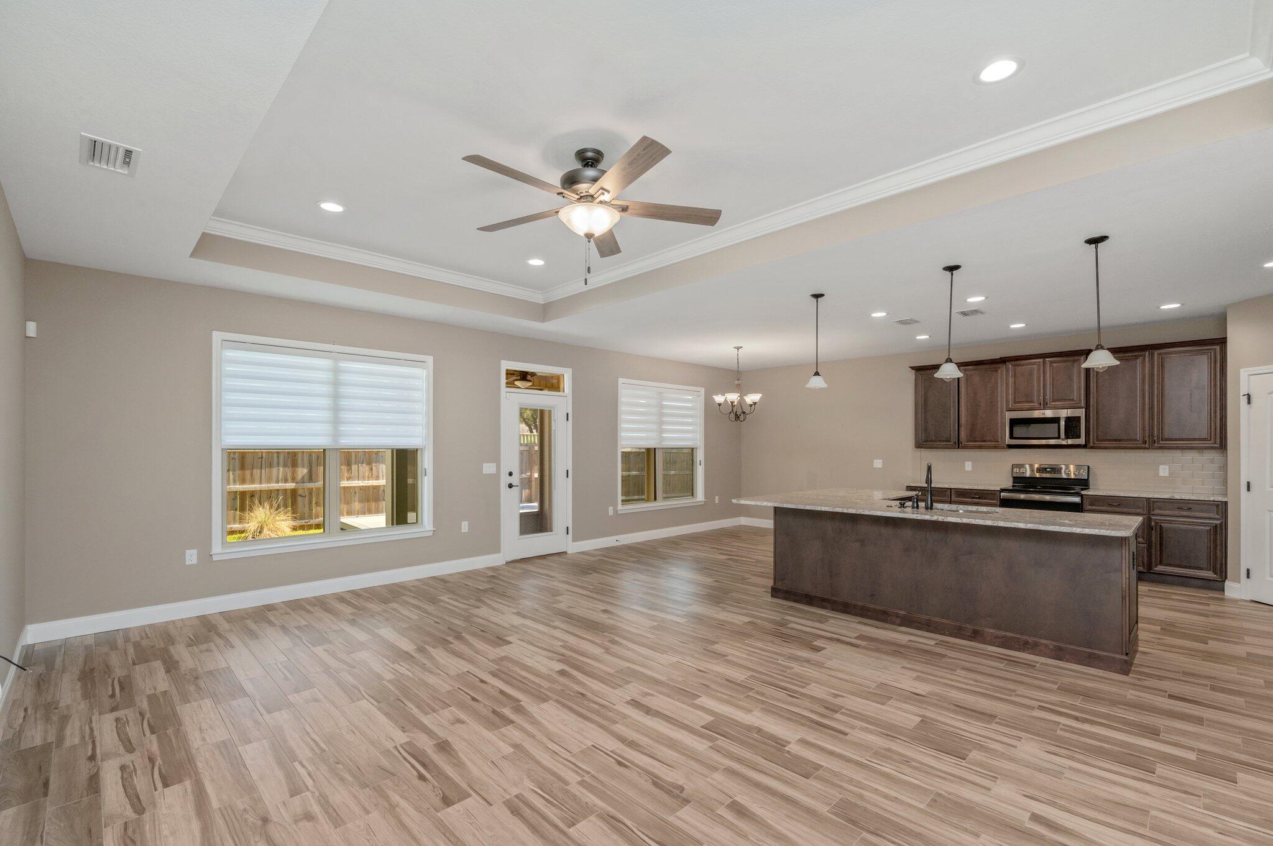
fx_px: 548
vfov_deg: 75.4
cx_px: 636
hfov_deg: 98.6
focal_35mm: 16
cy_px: 423
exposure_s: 1/50
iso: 500
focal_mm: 15.5
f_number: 9
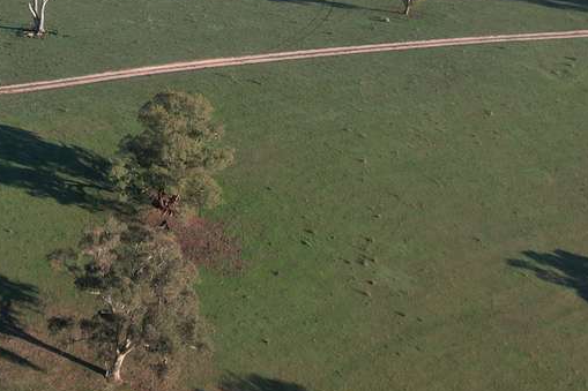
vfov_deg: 16.0
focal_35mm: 83
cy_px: -36
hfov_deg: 21.8
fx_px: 1355
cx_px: -202
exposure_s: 1/1250
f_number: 2.8
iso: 100
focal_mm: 8.38
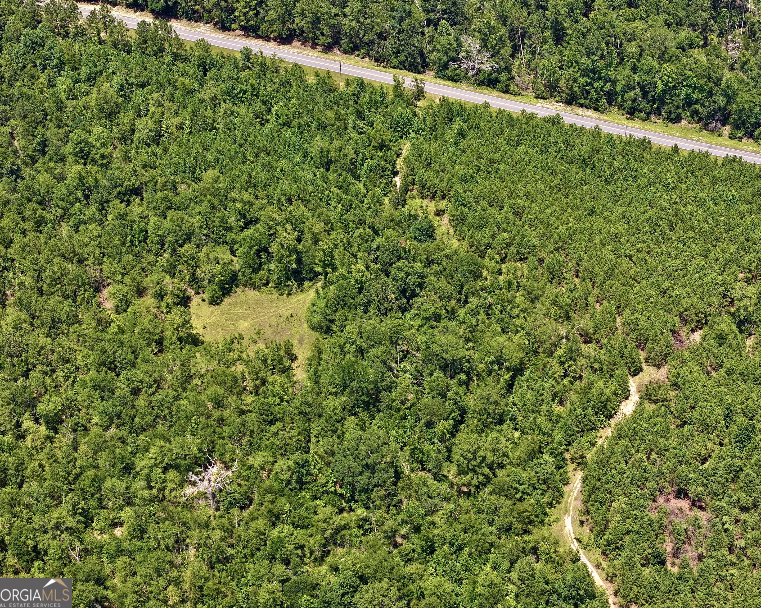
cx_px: 387
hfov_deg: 26.1
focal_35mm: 73
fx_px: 1644
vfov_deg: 21.0
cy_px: 304
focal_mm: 19.35
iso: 100
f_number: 2.8
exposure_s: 1/800
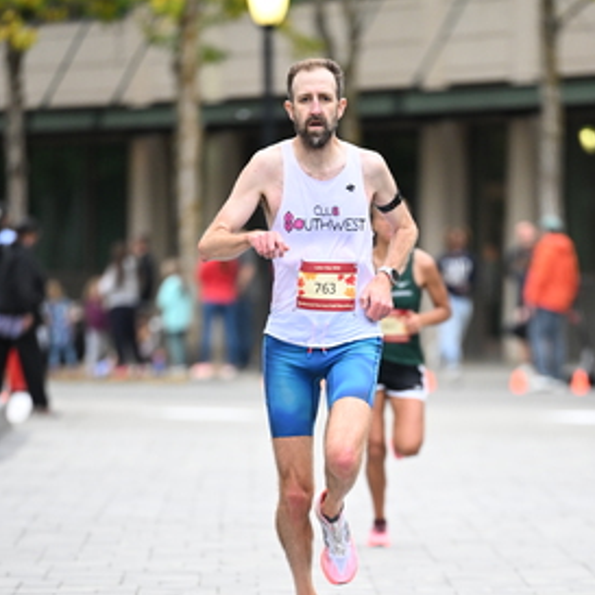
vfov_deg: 5.1
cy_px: 482
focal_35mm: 342
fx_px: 6651
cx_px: 398
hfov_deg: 5.1
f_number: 2.8
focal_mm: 200
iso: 1600
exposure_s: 1/1000
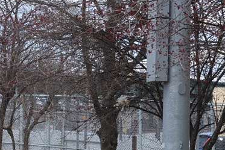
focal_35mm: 300
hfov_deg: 6.8
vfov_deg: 4.5
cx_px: -53
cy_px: 248
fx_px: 1876
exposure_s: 1/60
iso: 320
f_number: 22
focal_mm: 70
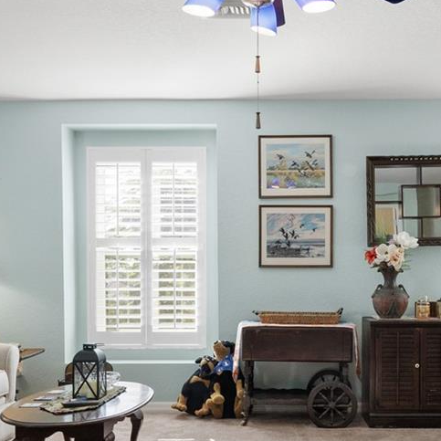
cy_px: 278
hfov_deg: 36.2
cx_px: 287
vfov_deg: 36.3
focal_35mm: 46
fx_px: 669
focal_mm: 16.5
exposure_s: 1/60
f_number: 7.1
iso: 2000
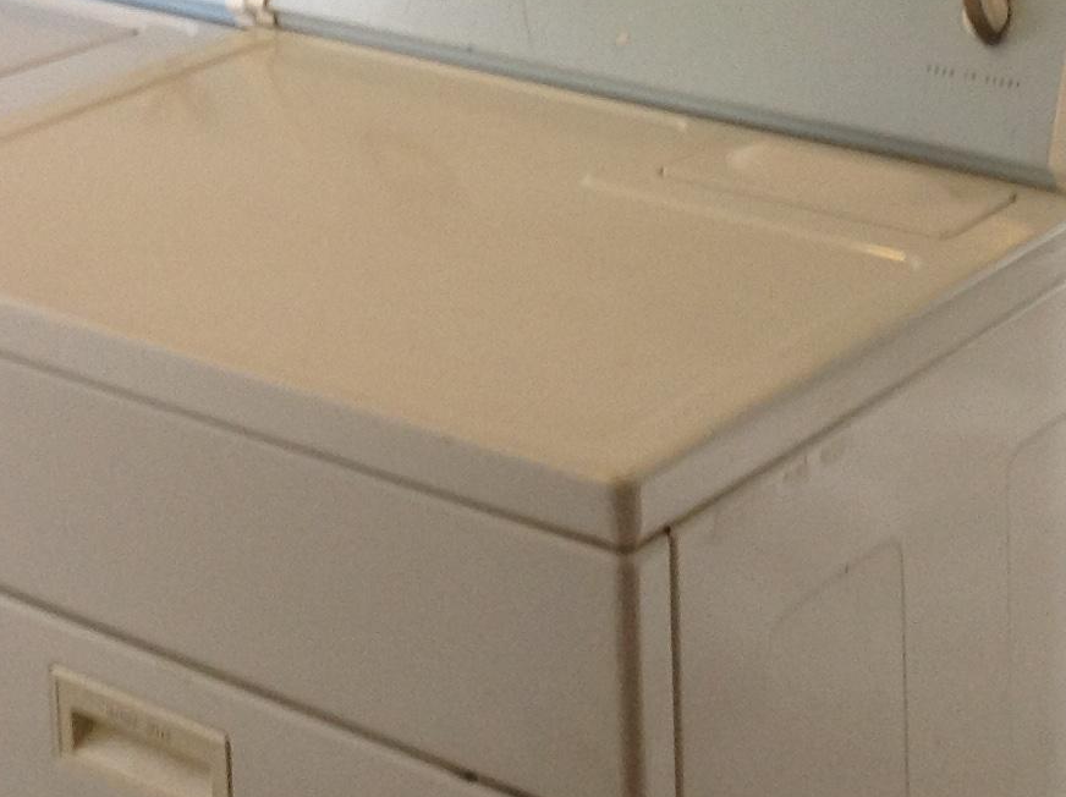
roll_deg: +1.9
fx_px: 3199
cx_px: 499
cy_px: -219
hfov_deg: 18.9
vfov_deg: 13.7
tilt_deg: -14.8
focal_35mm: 104
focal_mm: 4.28
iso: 80
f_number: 2.4
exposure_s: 1/15
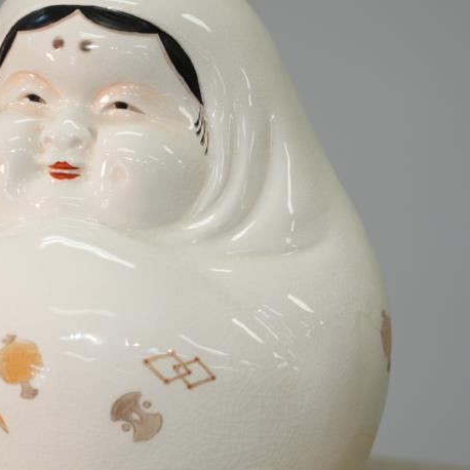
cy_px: 305
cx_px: 131
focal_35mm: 211
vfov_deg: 8.3
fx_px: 3241
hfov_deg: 8.3
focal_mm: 105
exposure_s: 1/125
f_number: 4
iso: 500
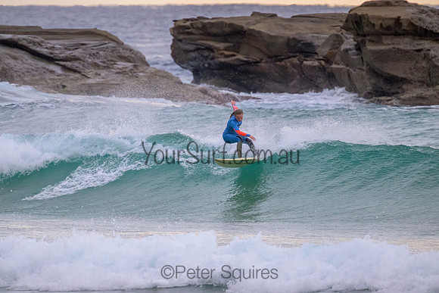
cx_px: 220
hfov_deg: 2.6
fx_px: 9757
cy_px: 146
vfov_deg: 1.7
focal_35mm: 800
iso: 5600
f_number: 11
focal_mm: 800
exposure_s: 1/320
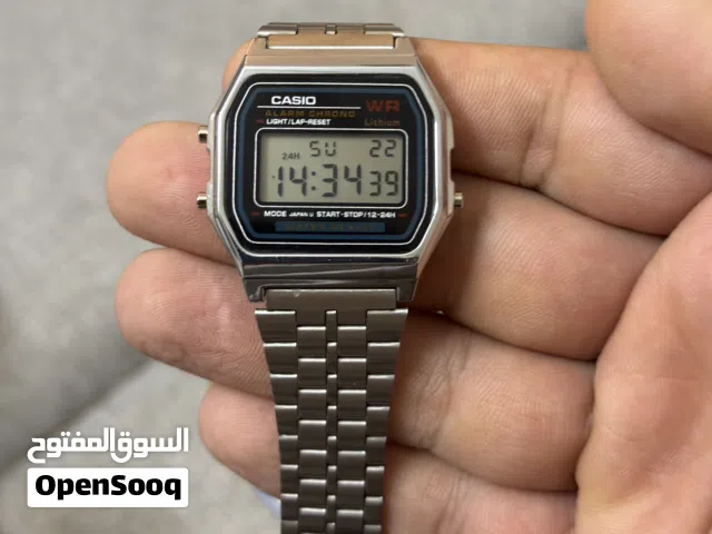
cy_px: 267
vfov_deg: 48.2
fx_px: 596
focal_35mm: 29
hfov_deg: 61.7
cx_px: 356
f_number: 1.78
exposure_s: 1/33
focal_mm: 6.76
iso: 500
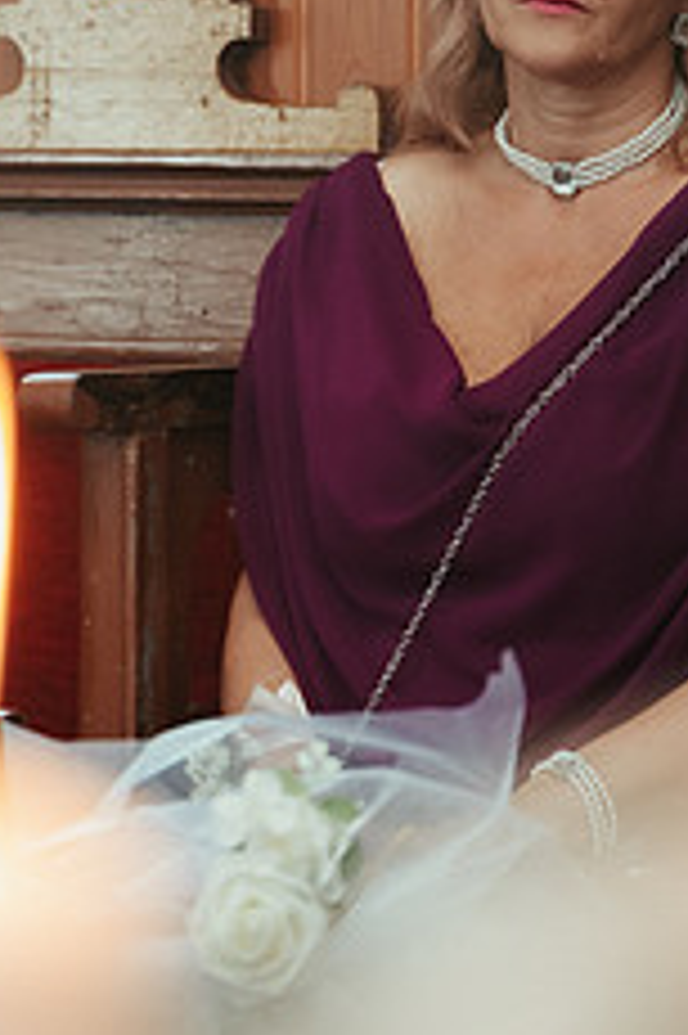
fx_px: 6890
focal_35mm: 240
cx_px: -441
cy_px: 386
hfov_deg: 5.6
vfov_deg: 8.6
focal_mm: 70
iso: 1250
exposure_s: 1/160
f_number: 2.8
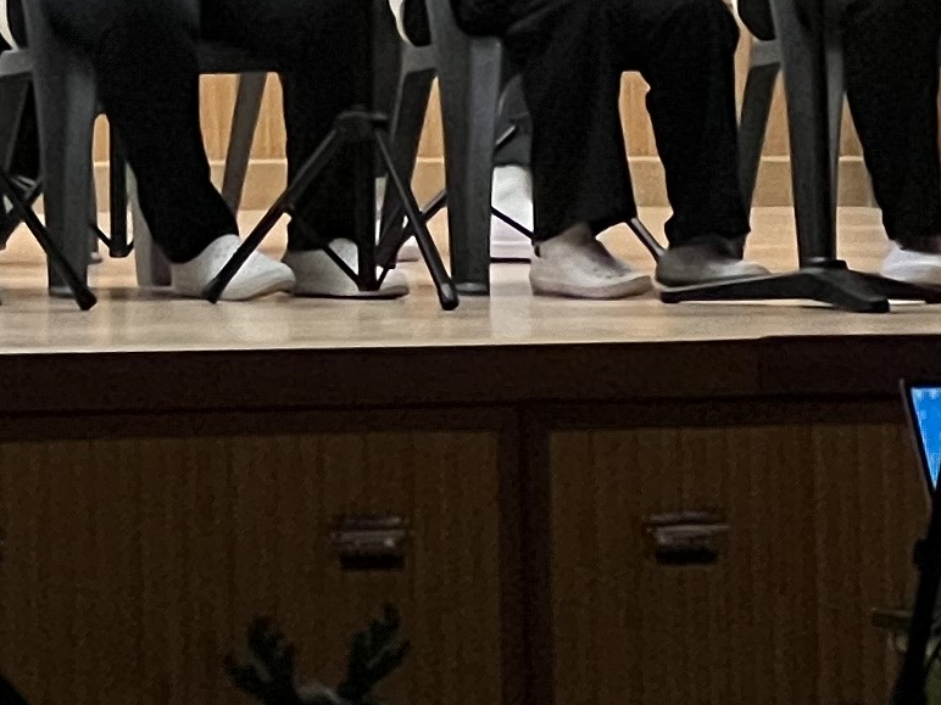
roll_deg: -0.1
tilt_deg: +4.7
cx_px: -544
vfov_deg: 3.6
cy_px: -1030
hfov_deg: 4.9
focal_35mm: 402
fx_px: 10928
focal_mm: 9
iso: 250
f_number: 2.8
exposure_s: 1/60
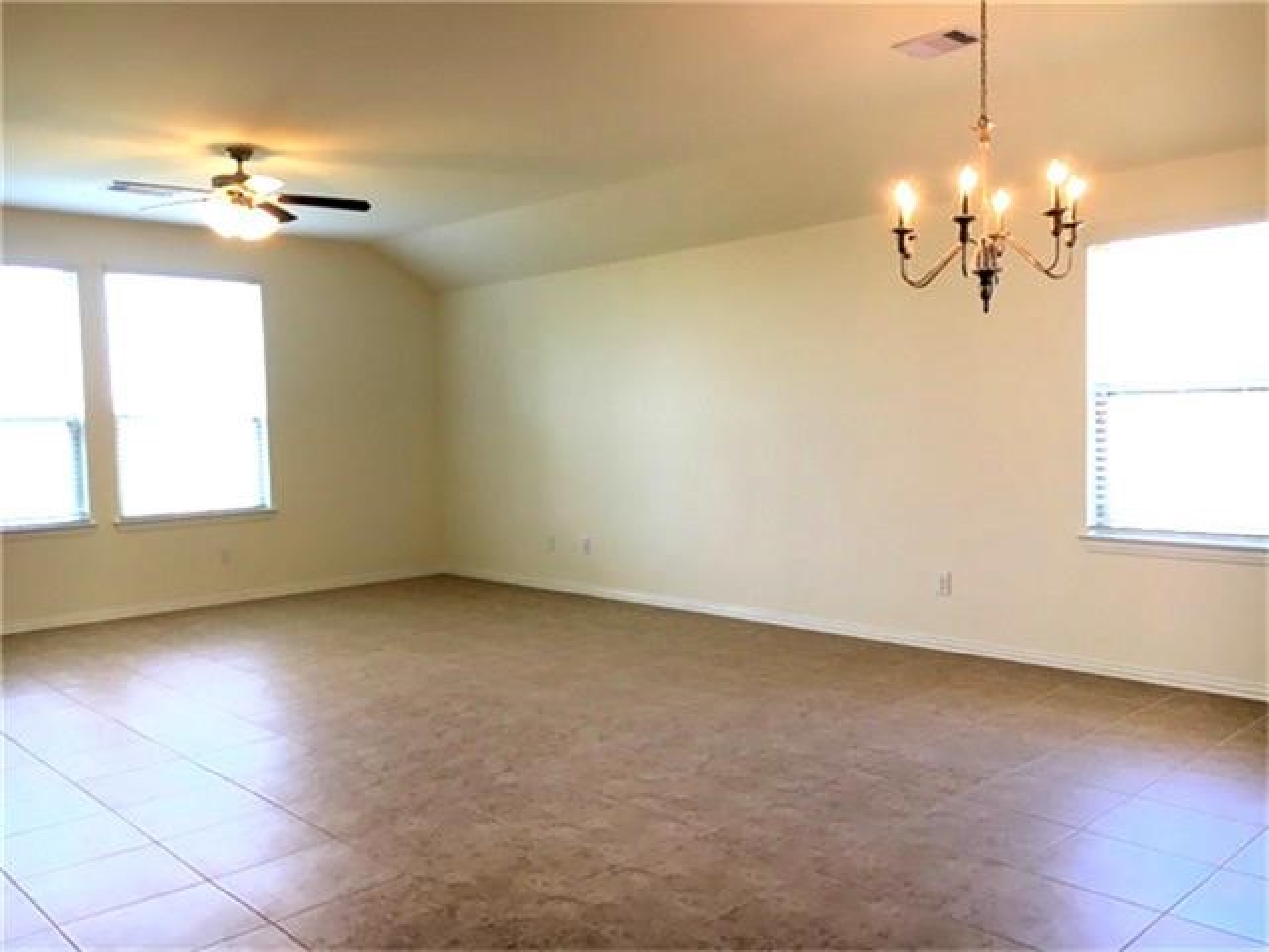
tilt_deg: -4.3
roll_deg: +1.5
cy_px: 476
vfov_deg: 48.2
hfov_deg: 61.7
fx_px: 1063
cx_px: 634
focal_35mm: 29
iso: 32
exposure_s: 1/30
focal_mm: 4.15
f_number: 2.2
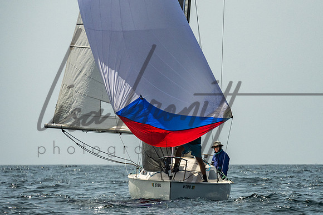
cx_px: 204
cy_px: 112
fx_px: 3250
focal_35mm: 362
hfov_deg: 5.7
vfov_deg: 3.8
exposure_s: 1/2500
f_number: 6.3
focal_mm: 200
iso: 320
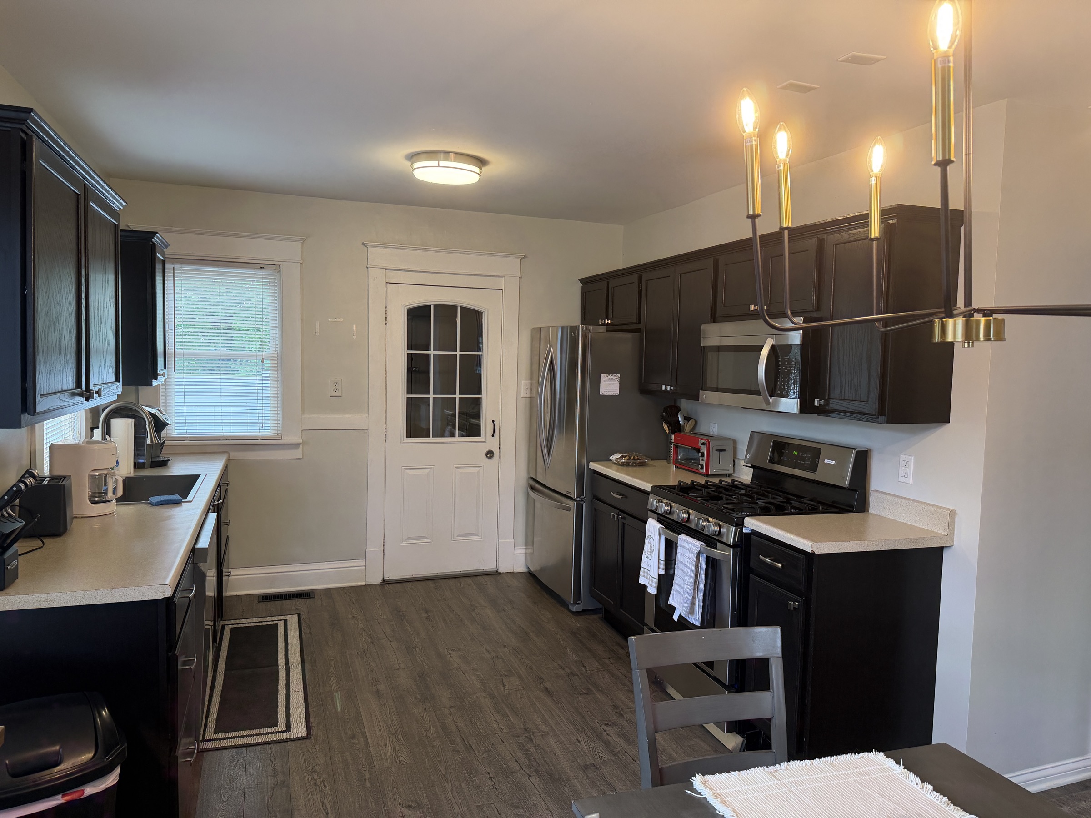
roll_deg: -1.5
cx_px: 546
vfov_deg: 56.8
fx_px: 756
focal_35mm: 24
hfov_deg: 71.6
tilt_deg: -3.8
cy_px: 409
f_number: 1.78
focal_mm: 6.76
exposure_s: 1/60
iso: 160
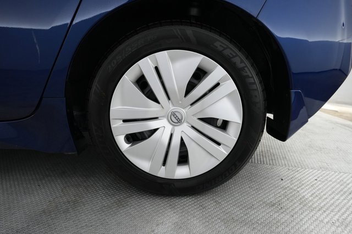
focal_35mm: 24
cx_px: 176
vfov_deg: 53.1
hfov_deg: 73.8
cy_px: 117
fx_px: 235
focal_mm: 24
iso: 2500
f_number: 4
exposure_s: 1/60
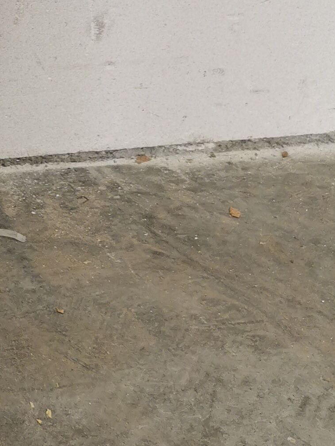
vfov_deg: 19.7
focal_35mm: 98
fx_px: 1264
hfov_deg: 13.5
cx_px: -267
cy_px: 63
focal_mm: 5.58
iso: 100
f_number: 1.8
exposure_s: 1/50
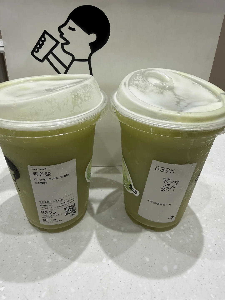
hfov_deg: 54.9
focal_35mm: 25
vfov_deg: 69.4
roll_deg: -2.8
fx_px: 217
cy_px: 150
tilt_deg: -27.3
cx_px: 112
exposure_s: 1/100
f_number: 2.2
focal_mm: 2.22
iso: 80
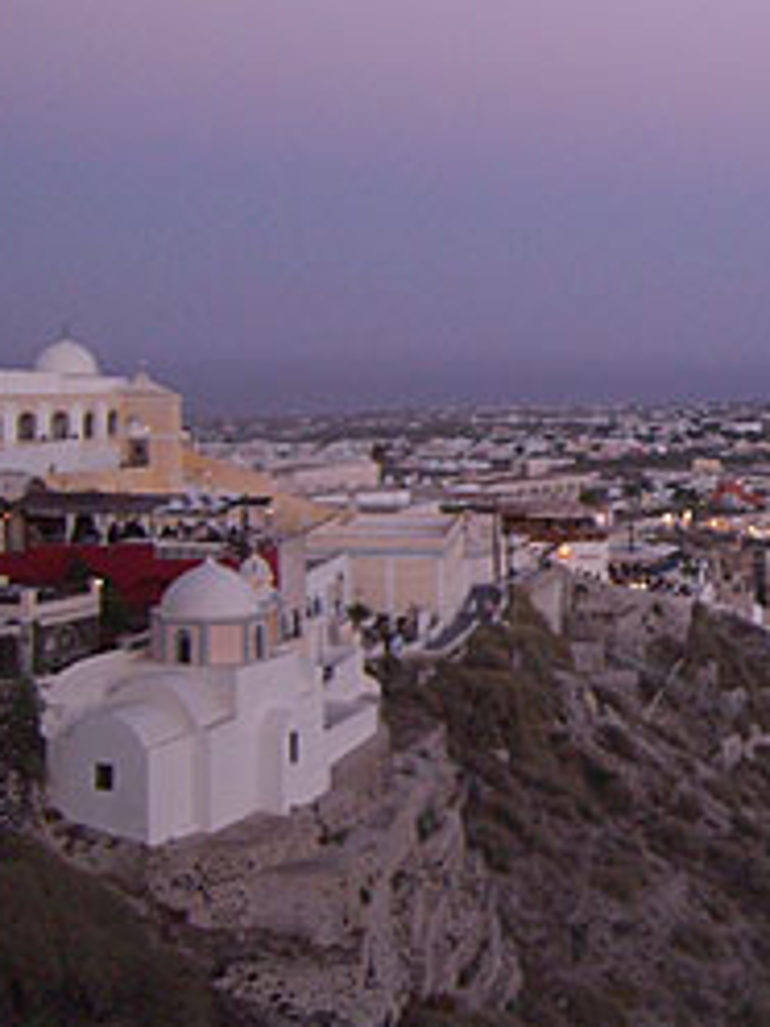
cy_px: 364
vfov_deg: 28.0
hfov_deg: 20.3
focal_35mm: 69
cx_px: 845
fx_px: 2046
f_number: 2.7
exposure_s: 1/100
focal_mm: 6.2
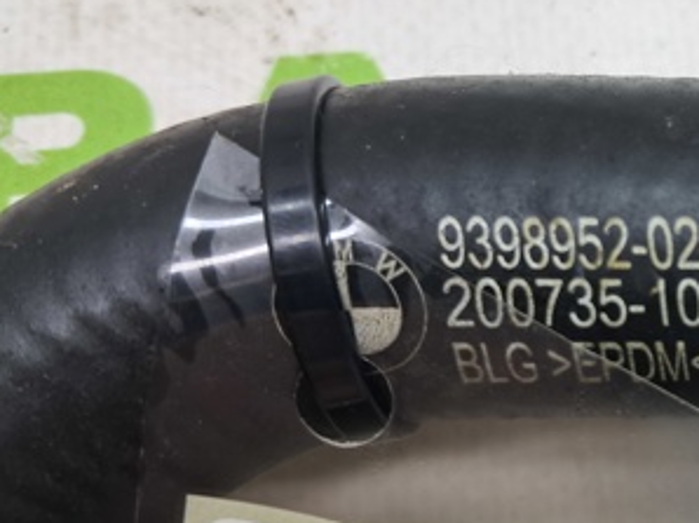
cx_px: 708
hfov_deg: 30.7
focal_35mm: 58
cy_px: 247
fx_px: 1170
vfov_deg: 25.2
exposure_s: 1/50
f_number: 1.8
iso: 50
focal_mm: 4
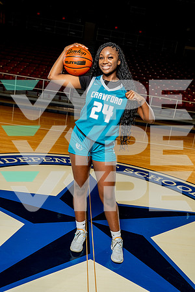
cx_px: 98
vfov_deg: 54.4
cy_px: 146
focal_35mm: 35
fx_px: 284
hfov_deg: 37.9
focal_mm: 35
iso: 640
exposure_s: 1/250
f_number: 5.6
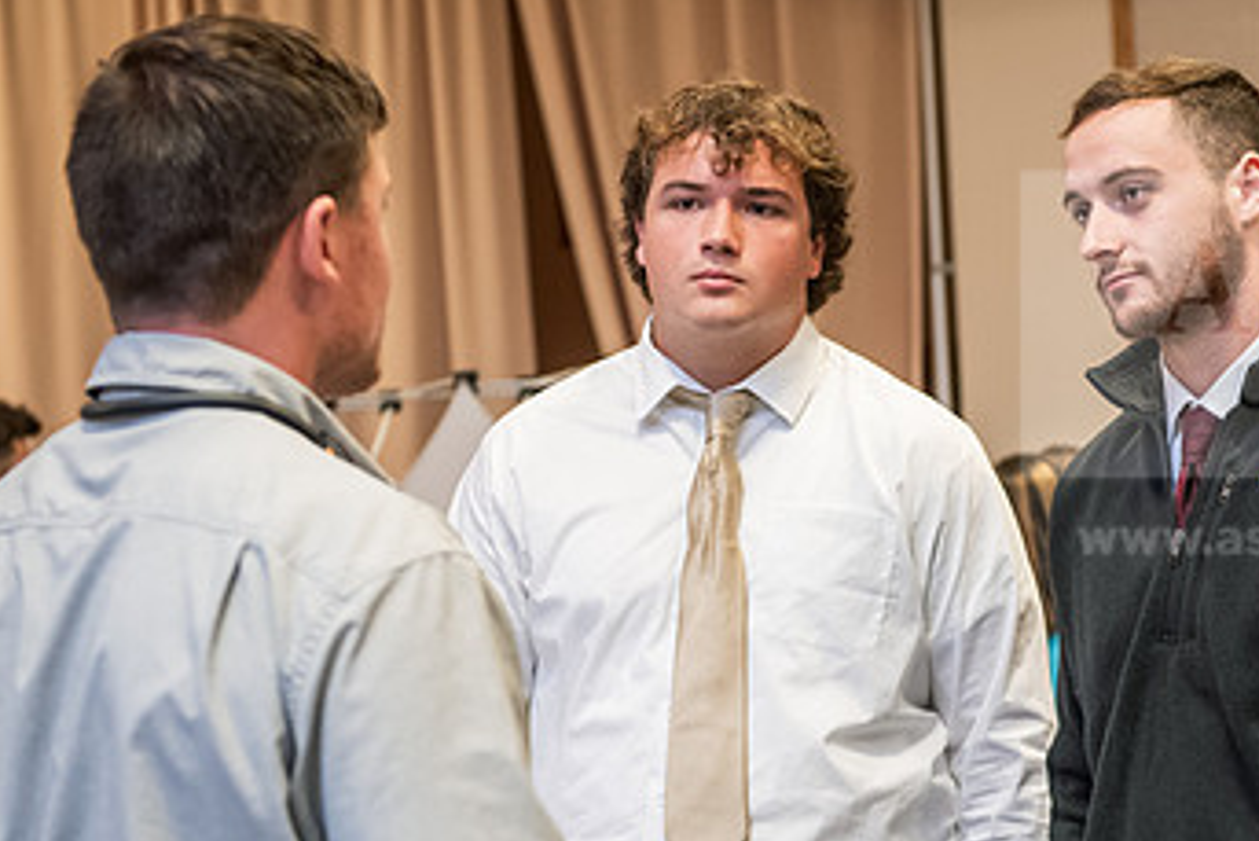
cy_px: 615
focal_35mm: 93
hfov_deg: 21.7
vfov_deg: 14.7
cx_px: 910
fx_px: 3254
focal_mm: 55
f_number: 3.2
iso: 2500
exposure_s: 1/160
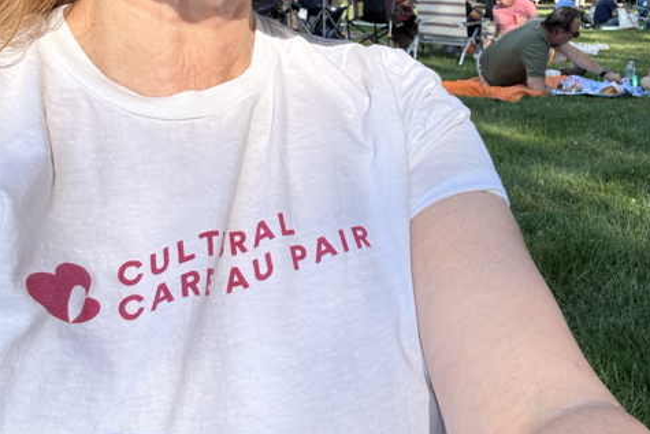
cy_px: 21
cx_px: 326
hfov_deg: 46.4
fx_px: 759
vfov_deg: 30.1
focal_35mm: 42
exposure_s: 1/557
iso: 25
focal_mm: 2.69
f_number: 1.9
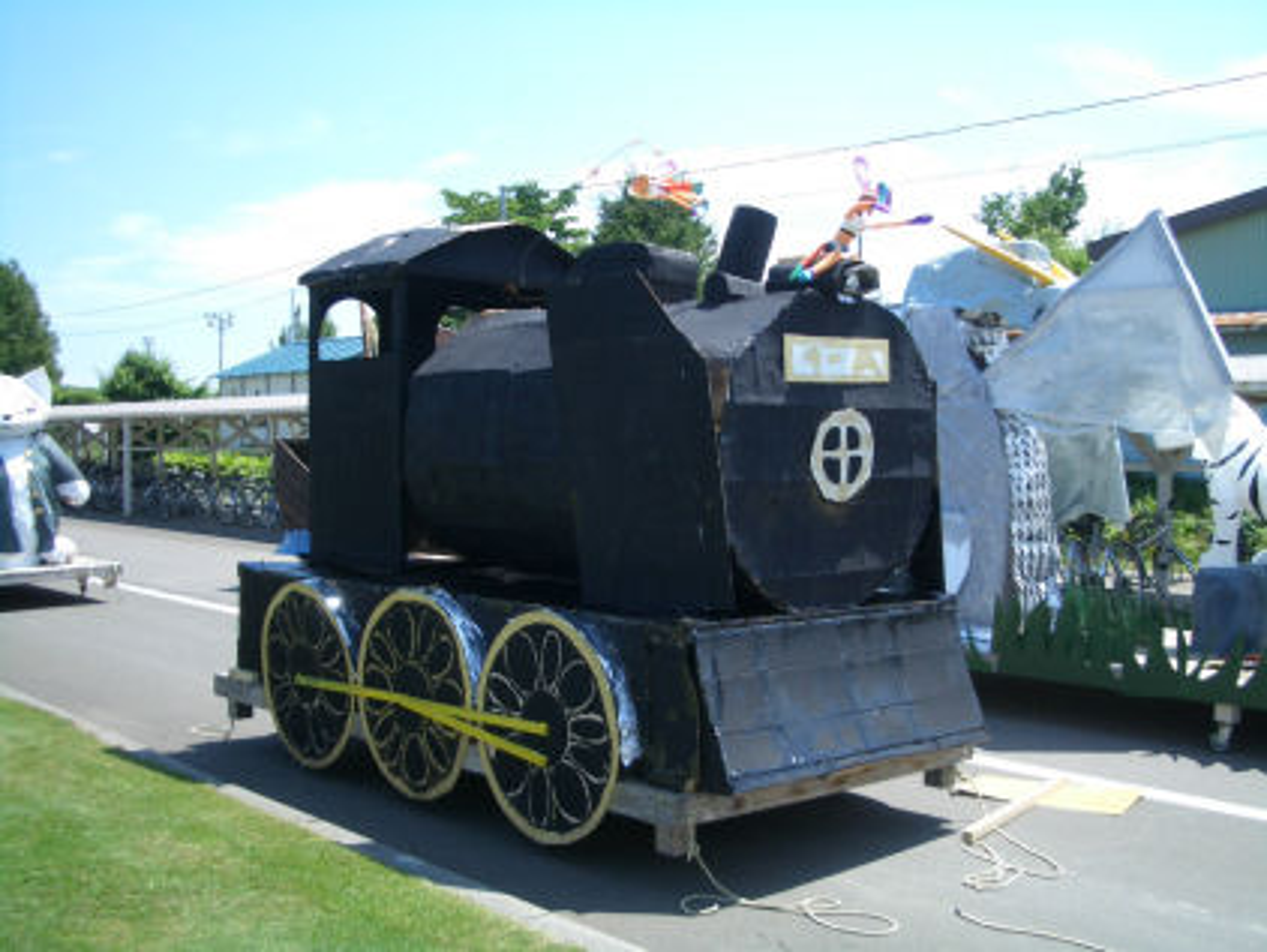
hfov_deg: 45.8
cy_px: 476
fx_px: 1502
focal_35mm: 41
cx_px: 634
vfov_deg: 35.2
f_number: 2.8
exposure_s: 1/640
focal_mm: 6.8
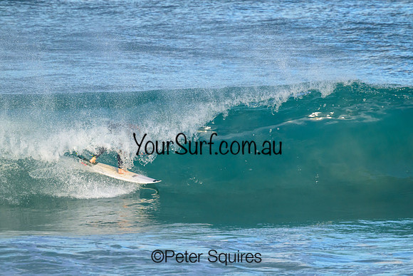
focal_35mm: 660
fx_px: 7573
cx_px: 206
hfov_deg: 3.1
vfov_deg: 2.1
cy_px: 138
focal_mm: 660
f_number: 11
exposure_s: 1/1600
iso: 3200
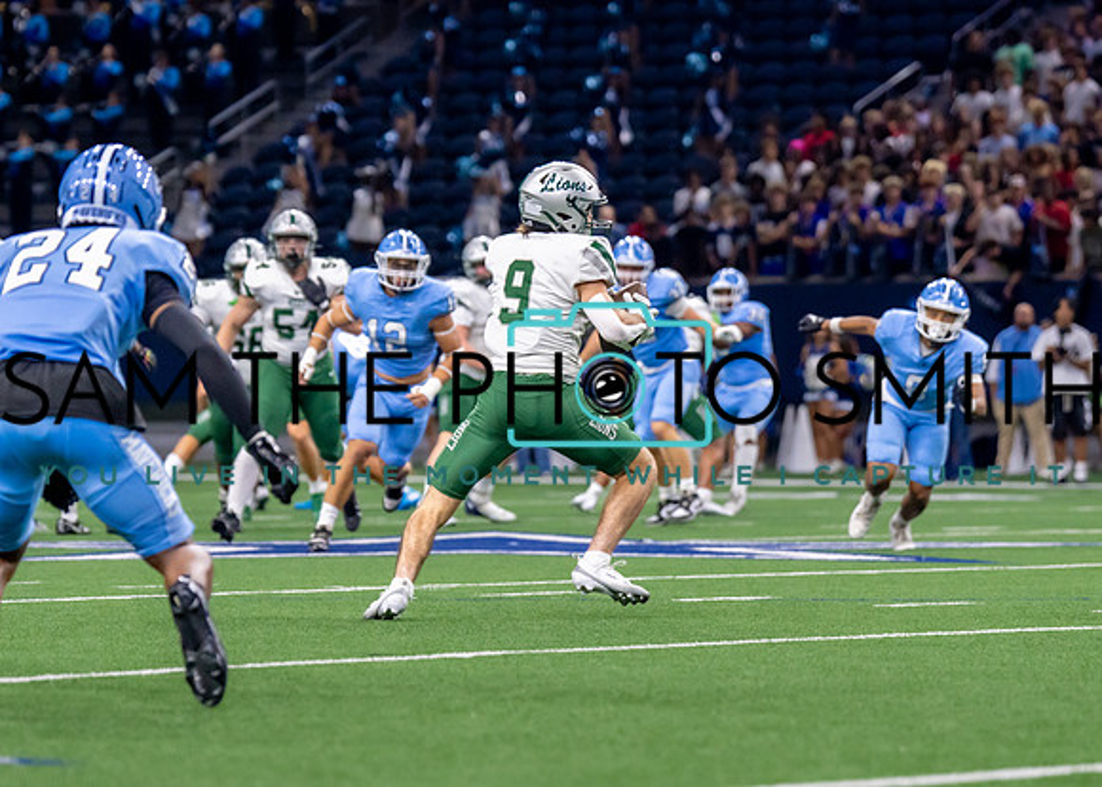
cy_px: 384
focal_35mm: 211
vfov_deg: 6.8
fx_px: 6587
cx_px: 524
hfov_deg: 9.6
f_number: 2.8
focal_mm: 126
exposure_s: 1/1000
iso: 1600
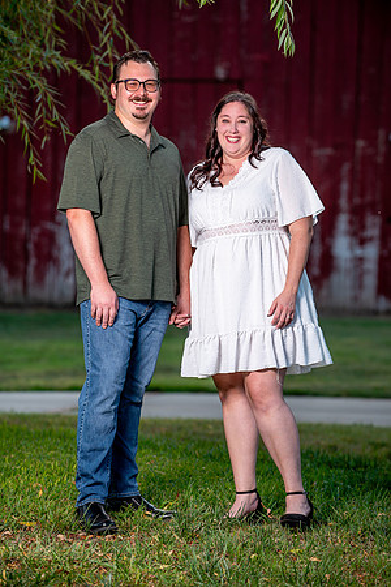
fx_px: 3095
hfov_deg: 7.2
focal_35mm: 190
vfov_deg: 10.8
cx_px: 196
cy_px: 294
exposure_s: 1/125
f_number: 5
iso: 80
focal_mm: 190
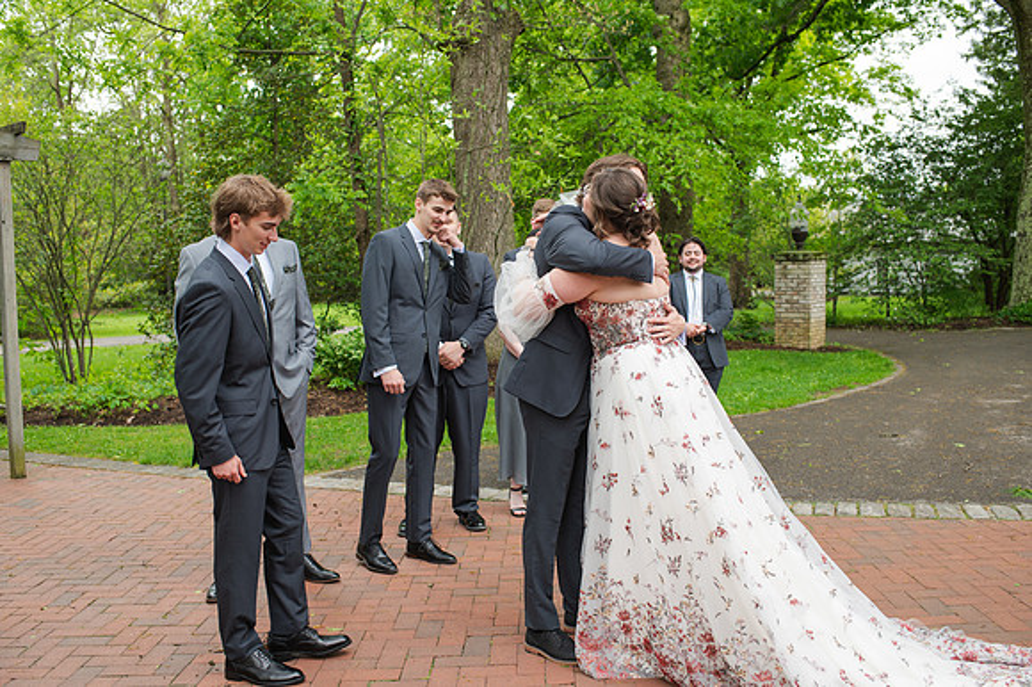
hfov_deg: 54.5
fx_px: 1003
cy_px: 344
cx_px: 516
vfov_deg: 37.8
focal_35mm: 35
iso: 140
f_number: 4.5
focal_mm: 35
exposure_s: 1/250
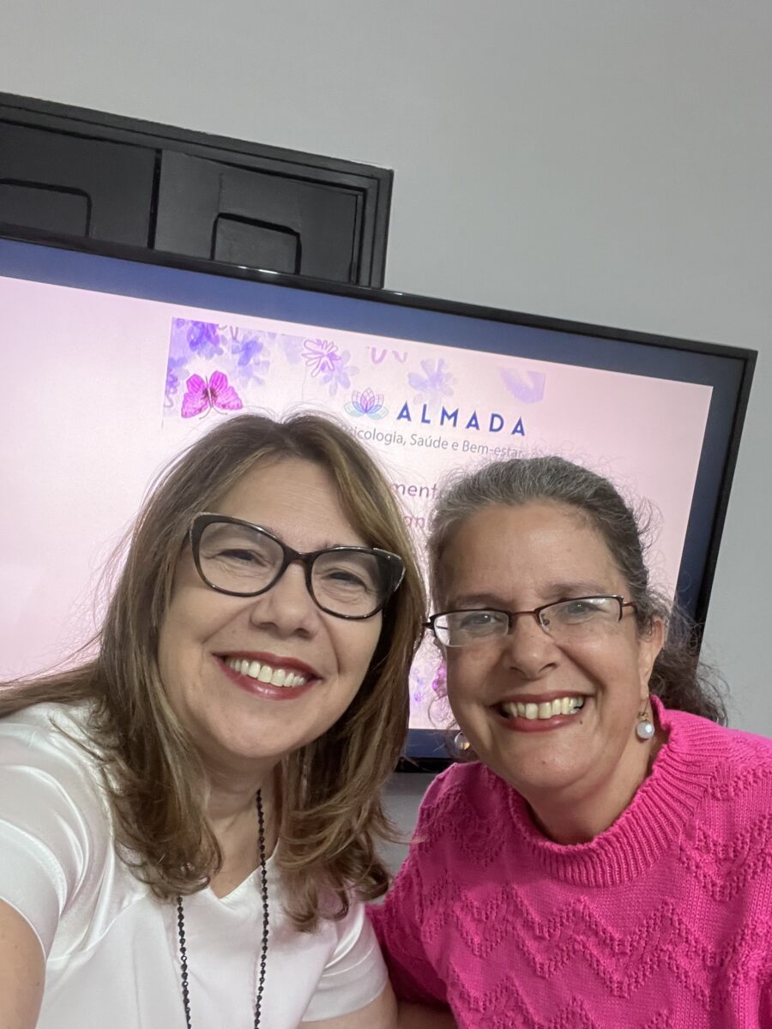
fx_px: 892
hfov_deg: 46.8
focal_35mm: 30
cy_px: 514
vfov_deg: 60.0
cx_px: 386
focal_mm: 2.71
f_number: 2.2
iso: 400
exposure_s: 1/30
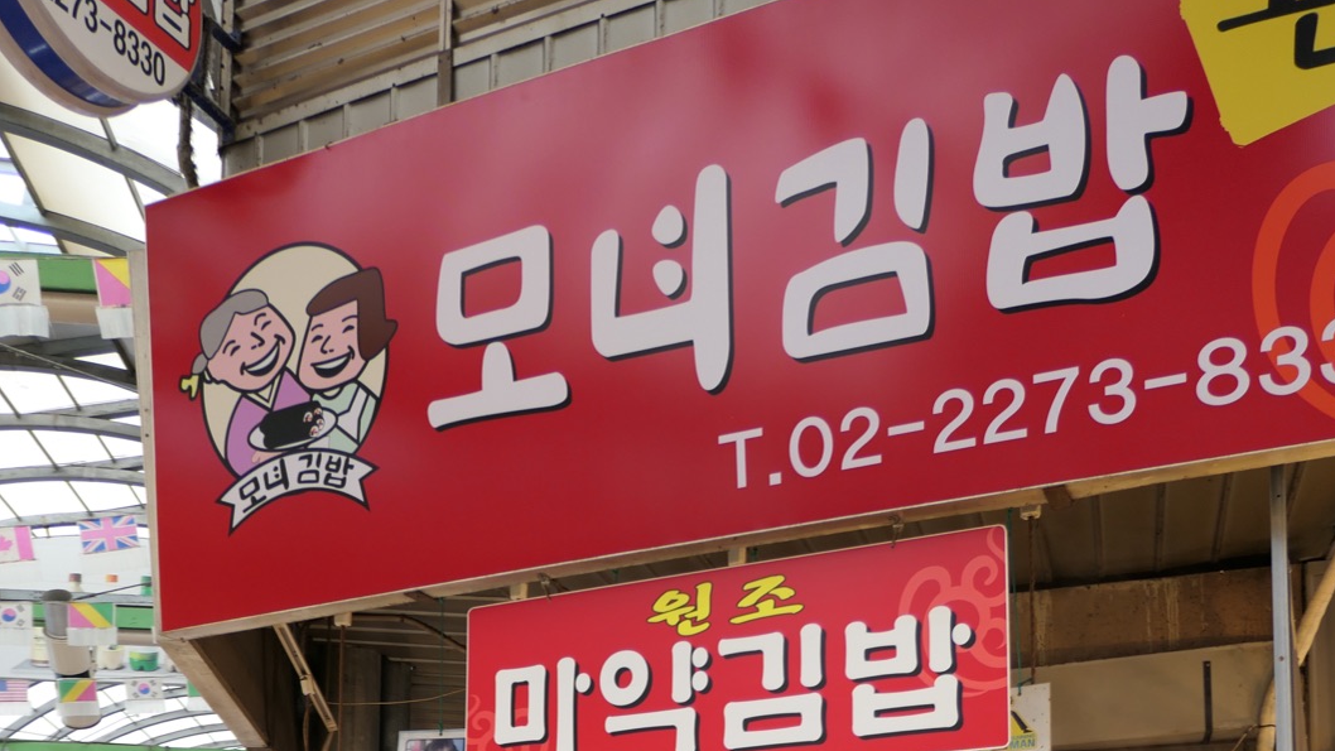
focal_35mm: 38
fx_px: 1345
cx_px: 671
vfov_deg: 26.5
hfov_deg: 52.8
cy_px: 976
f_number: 1.6
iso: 125
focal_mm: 8.8
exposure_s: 1/125
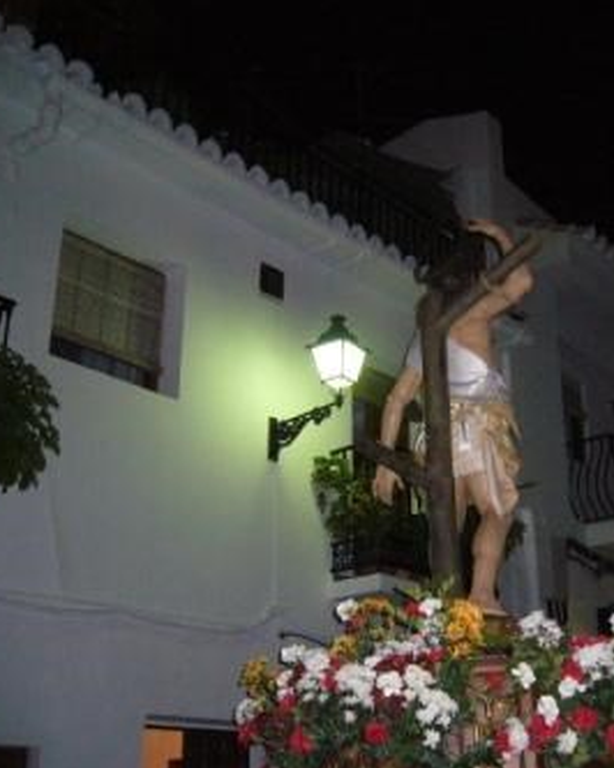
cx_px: 487
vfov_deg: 40.4
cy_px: 385
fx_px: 1046
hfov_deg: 31.9
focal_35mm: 46
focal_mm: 5.8
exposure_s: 1/60
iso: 400
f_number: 2.8
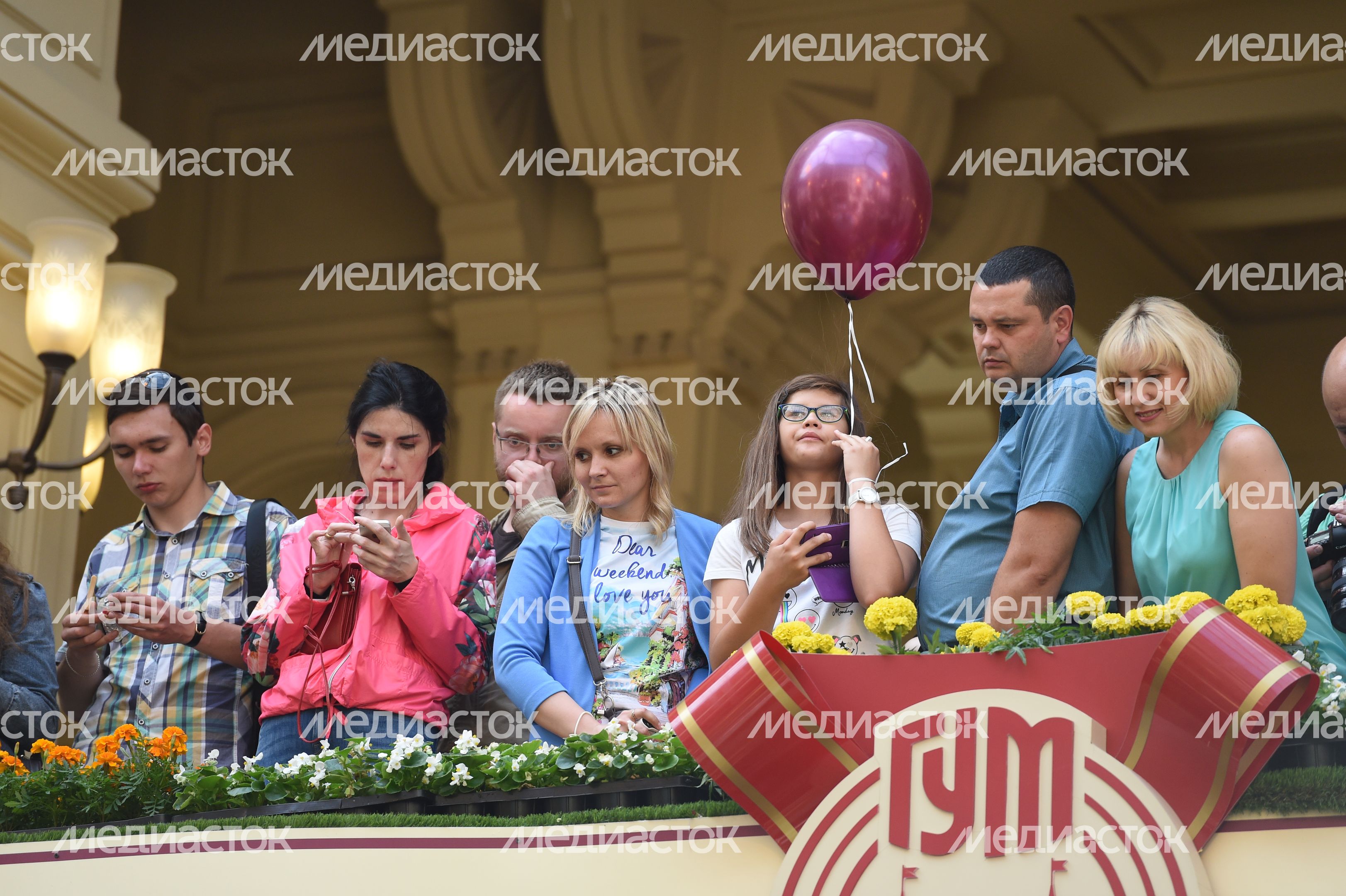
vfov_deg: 6.9
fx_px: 7474
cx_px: 673
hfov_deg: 10.3
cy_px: 448
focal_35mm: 200
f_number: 3.5
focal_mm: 200
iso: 1250
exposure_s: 1/1250
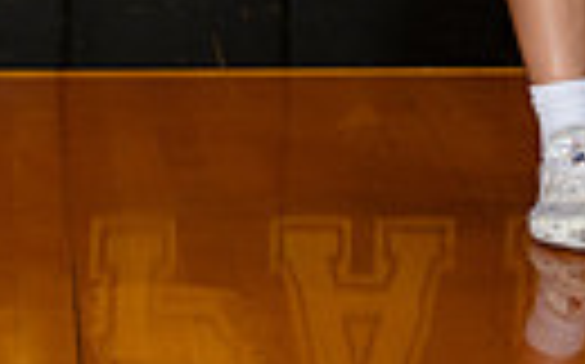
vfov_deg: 6.5
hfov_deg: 10.9
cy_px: -512
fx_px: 3043
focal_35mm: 191
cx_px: 472
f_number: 4
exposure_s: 1/250
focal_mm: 54
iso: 800
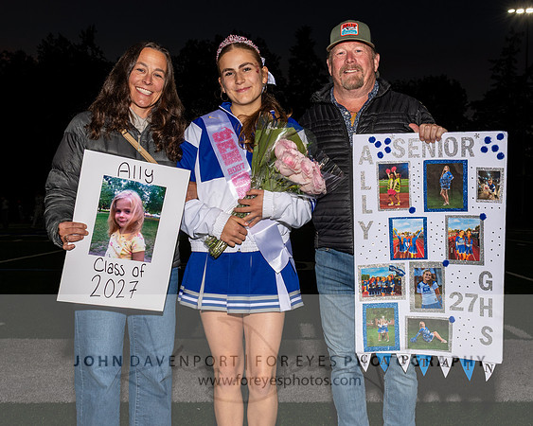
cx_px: 310
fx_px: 687
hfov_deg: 42.3
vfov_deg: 34.4
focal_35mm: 44
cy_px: 249
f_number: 8
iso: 200
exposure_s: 1/200
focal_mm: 24
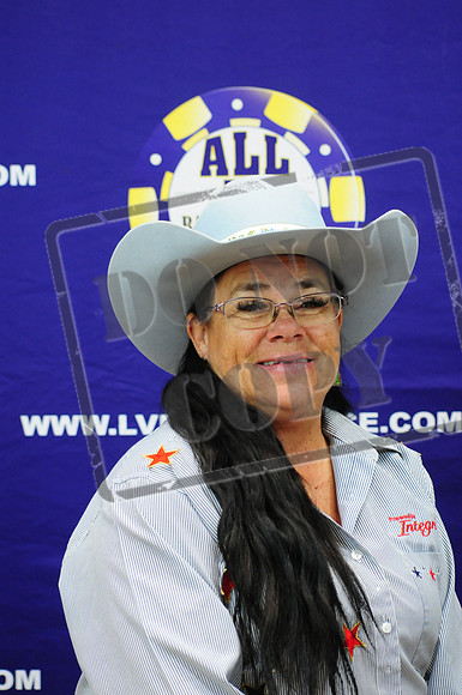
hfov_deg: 13.0
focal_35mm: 105
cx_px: 231
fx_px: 2027
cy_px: 348
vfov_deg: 19.5
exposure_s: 1/125
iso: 1250
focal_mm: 70
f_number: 4
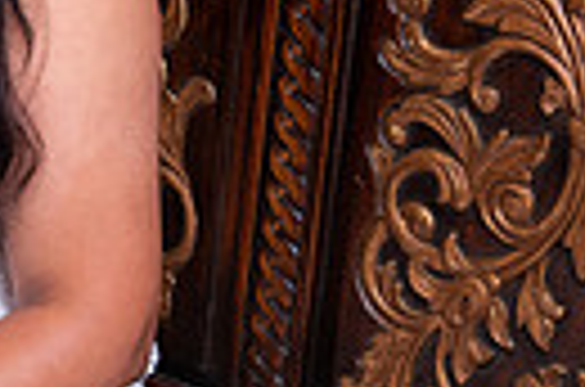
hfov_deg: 11.4
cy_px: -18
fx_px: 2756
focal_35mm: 170
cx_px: -405
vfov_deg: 8.0
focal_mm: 38
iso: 1250
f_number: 4
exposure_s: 1/200
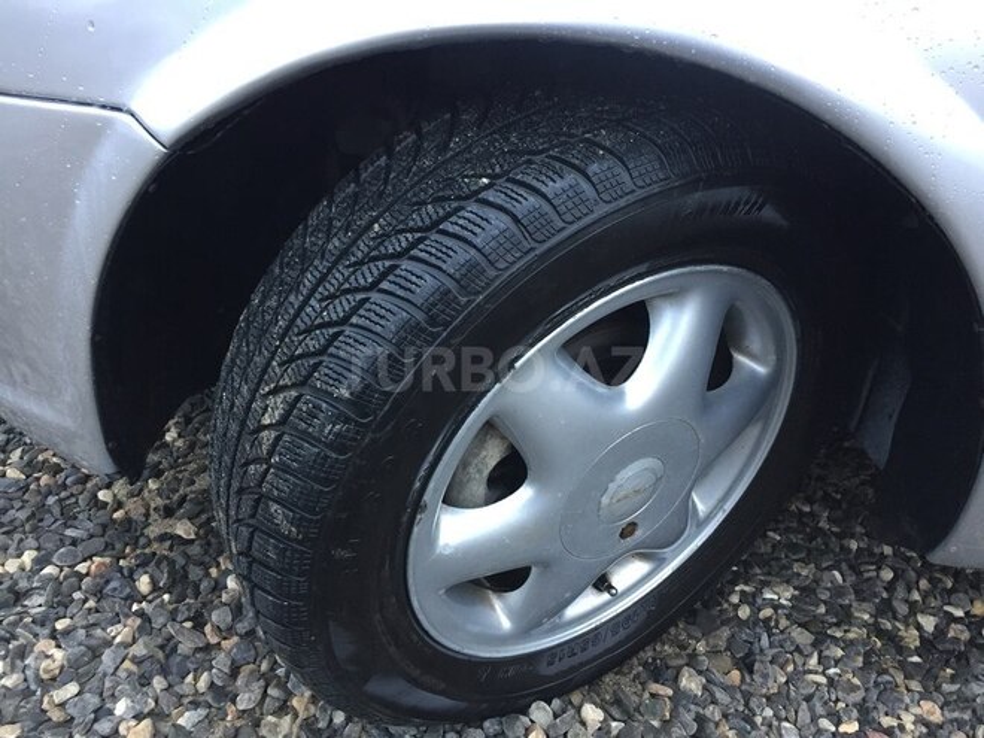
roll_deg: -5.4
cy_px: 369
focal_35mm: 29
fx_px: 824
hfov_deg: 61.7
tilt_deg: -29.2
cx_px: 492
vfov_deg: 48.2
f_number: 2.2
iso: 160
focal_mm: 4.15
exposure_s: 1/33
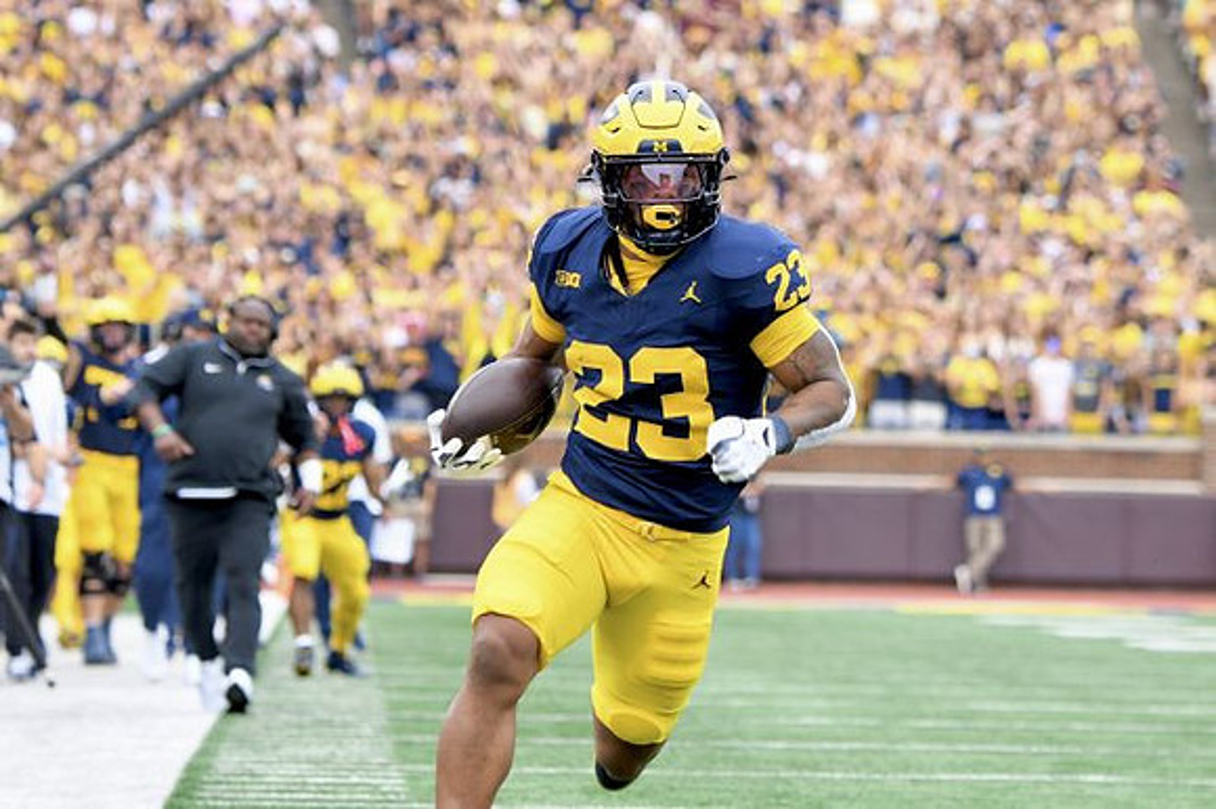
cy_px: 404
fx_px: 9857
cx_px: 608
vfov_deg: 4.7
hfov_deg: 7.1
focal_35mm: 292
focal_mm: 195
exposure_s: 1/1000
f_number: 5.3
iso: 1250
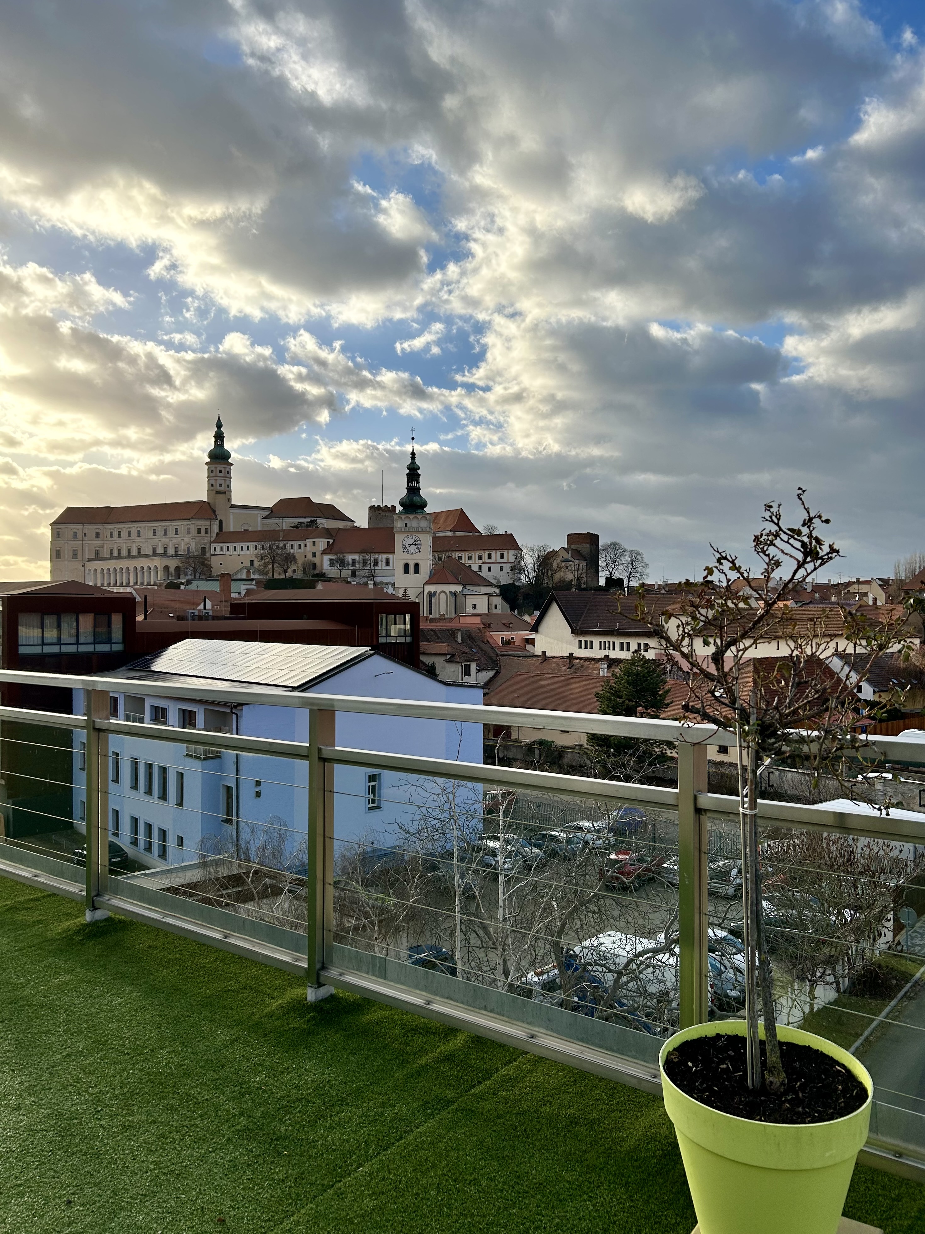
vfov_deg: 67.3
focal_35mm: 26
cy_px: 617
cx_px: 462
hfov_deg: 53.1
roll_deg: +0.0
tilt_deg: -0.1
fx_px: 926
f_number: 1.5
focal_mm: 5.7
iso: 50
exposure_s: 1/3704
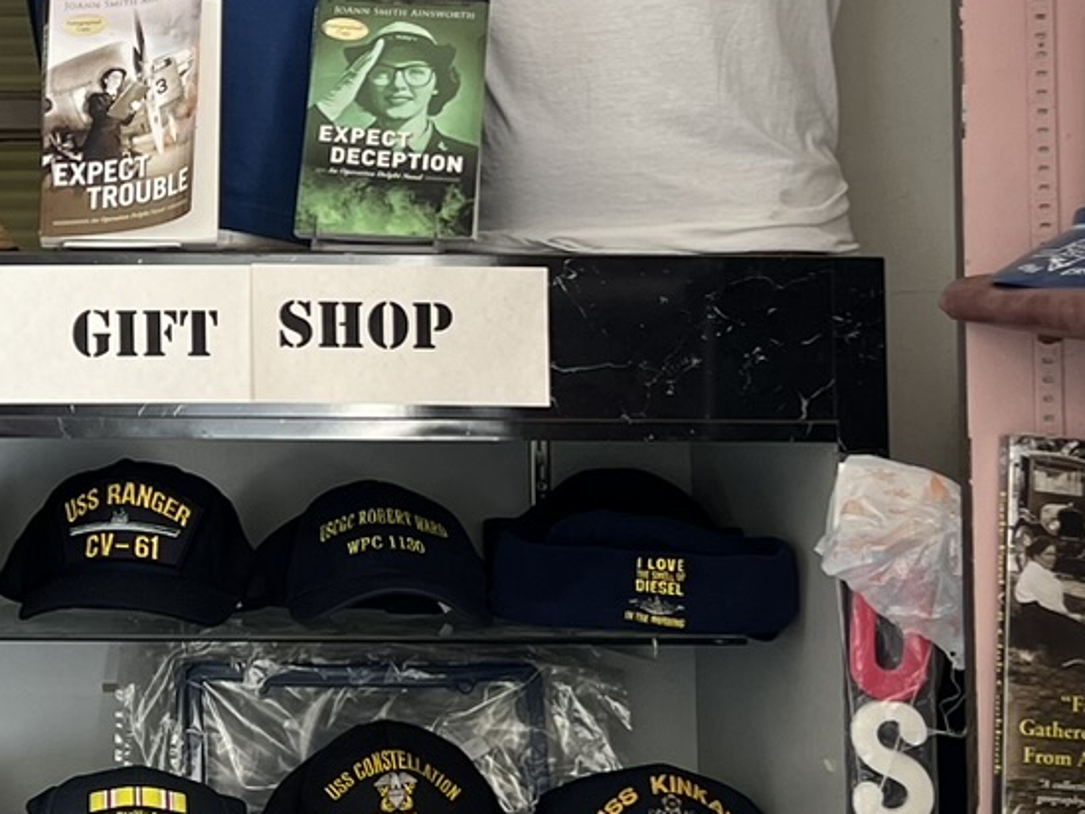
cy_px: 38
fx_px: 3041
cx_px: -97
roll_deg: +0.1
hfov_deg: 19.4
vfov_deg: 15.0
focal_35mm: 97
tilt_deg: +2.8
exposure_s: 1/121
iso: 50
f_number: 1.5
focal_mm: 5.7
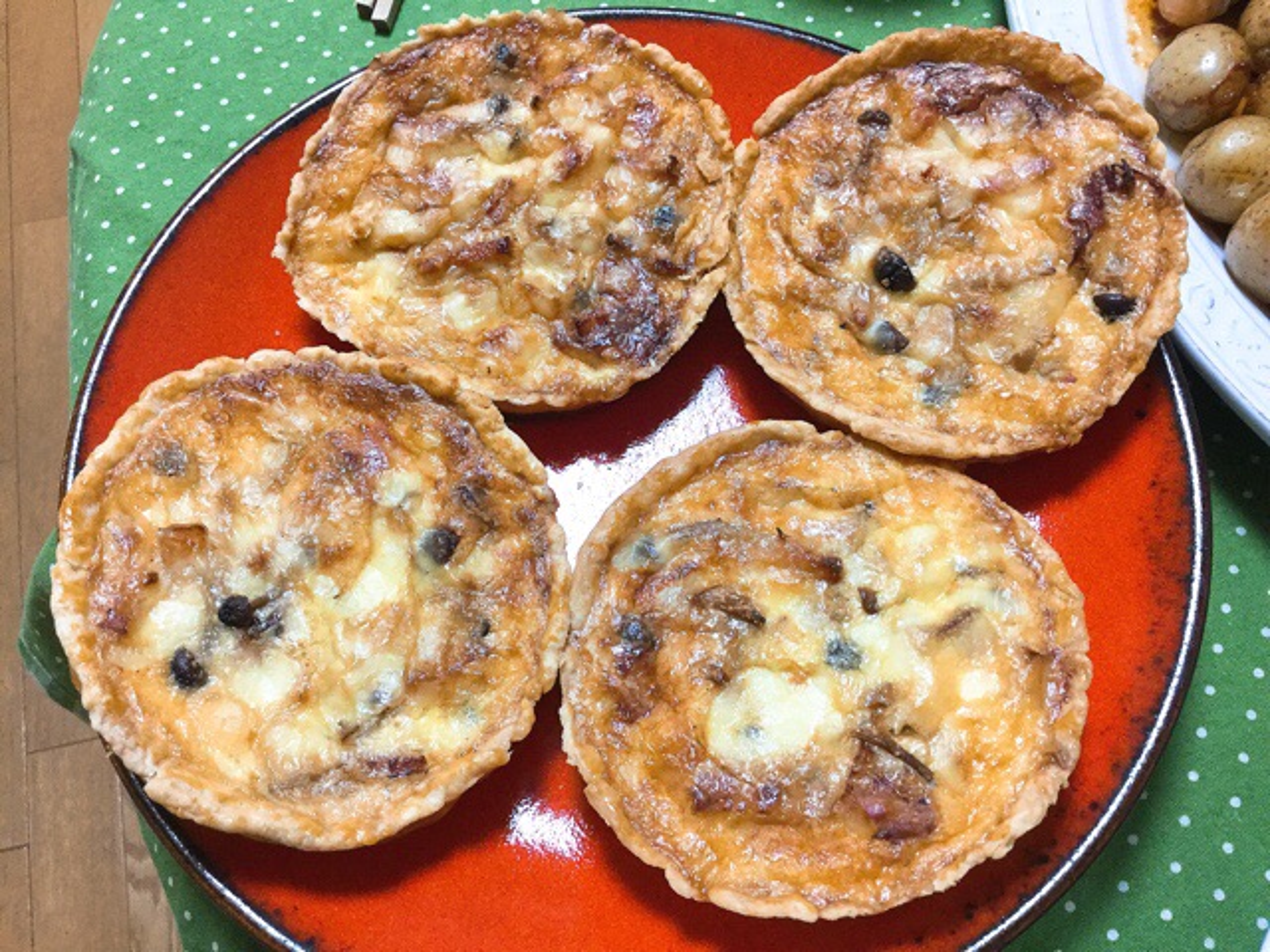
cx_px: 635
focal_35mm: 31
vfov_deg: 45.4
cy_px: 476
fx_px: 1137
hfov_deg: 58.4
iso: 100
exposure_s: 1/30
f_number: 2.4
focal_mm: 3.3
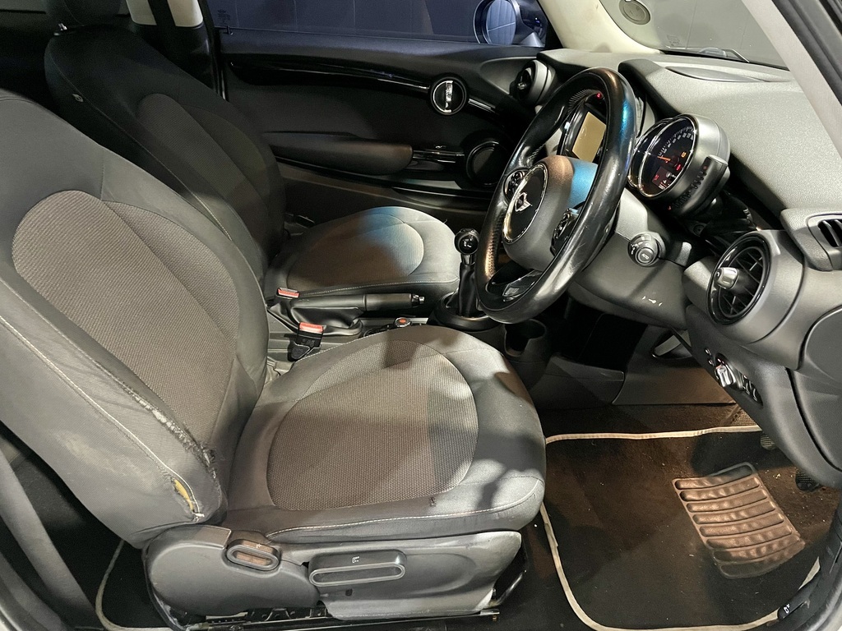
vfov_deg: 53.1
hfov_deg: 67.3
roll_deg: -1.6
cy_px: 316
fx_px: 632
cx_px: 421
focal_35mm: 26
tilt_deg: -30.6
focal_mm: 4.2
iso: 800
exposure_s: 1/25
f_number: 1.6
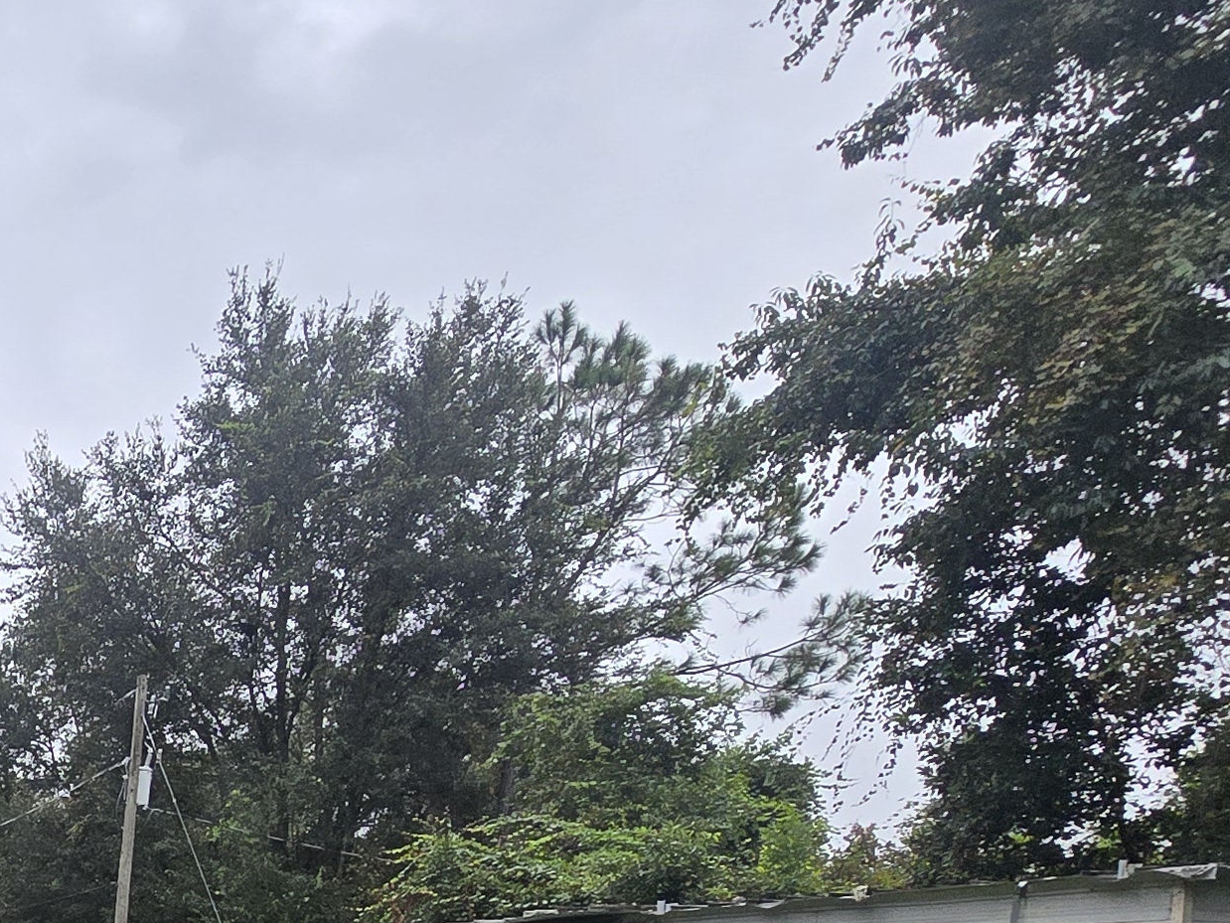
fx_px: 1493
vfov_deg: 28.7
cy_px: 1170
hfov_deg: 31.9
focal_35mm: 42
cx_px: -431
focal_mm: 2.2
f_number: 2.2
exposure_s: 1/803
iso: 50
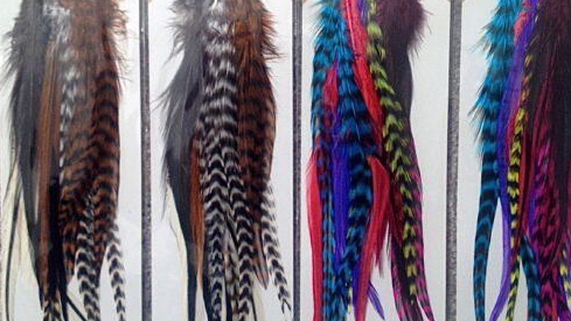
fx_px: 590
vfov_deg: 30.4
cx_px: 281
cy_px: 132
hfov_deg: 51.6
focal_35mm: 39
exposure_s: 1/40
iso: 64
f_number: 2.4
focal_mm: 4.28
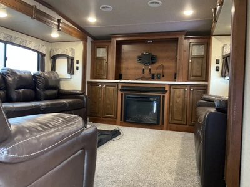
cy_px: 94
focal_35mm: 29
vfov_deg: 48.2
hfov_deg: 61.7
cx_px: 125
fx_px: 209
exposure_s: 1/31
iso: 320
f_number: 1.8
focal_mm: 3
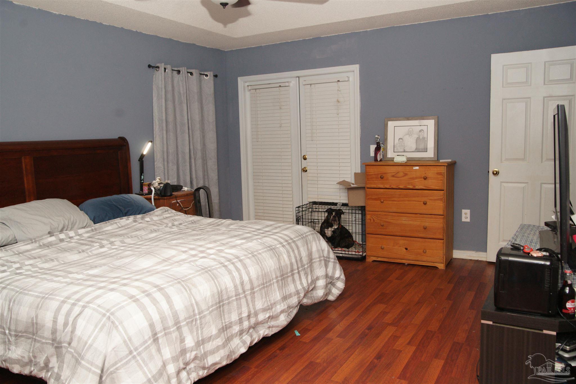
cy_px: 192
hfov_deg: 65.5
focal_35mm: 28
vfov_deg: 46.4
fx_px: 448
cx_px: 288
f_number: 5.6
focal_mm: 28
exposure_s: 1/60
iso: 800
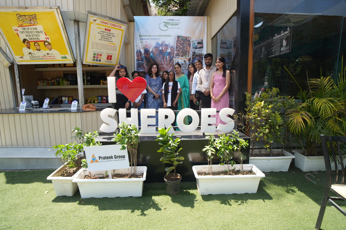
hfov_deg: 90.0
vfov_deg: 67.4
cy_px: 115
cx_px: 173
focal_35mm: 18
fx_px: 173
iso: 200
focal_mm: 18
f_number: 6.3
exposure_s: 1/160
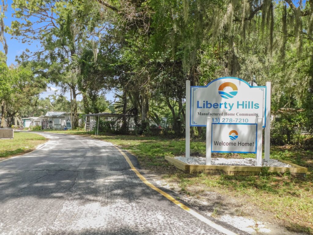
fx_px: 271
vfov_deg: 46.8
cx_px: 156
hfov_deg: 60.0
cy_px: 118
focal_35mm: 30
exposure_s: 1/400
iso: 125
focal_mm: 5.3
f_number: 3.2
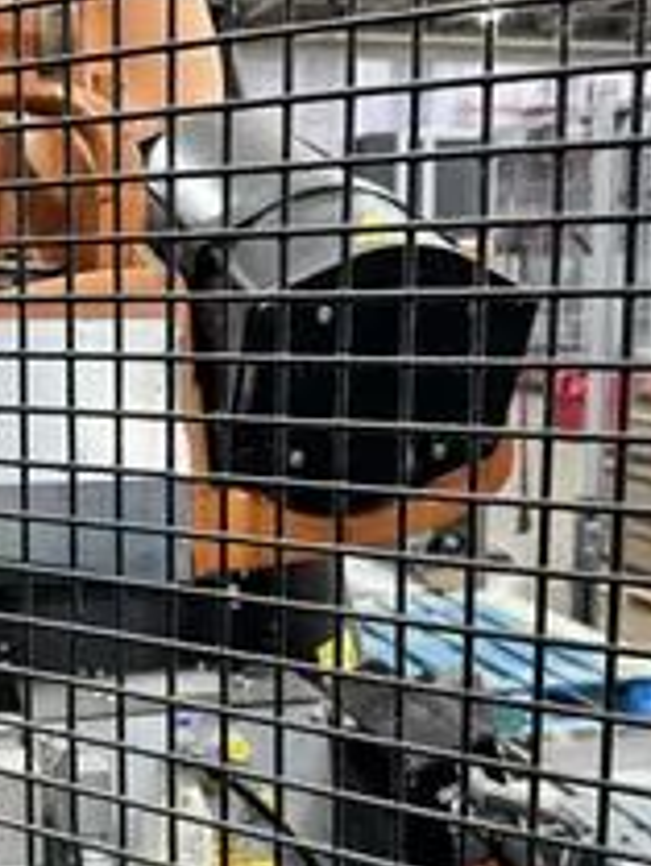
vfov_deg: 41.2
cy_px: 443
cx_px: 87
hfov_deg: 30.4
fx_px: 1152
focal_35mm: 46
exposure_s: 1/60
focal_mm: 6.8
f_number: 1.8
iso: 400
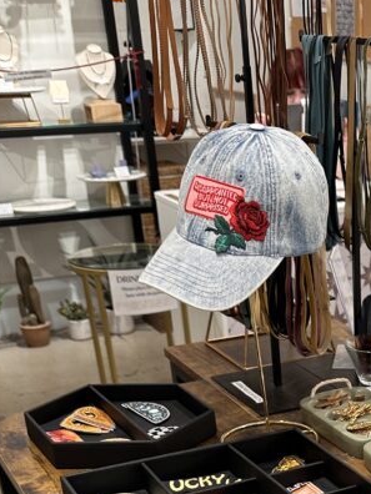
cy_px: 573
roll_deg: -0.5
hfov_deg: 22.4
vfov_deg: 27.8
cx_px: 406
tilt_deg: -31.5
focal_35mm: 62
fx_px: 886
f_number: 1.78
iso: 125
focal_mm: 6.86
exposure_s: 1/60
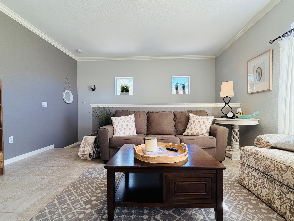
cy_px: 116
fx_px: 136
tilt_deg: -1.7
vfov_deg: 78.1
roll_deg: -0.1
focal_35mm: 16
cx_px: 151
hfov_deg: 94.5
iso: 200
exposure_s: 1/120
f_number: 2.2
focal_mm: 2.22
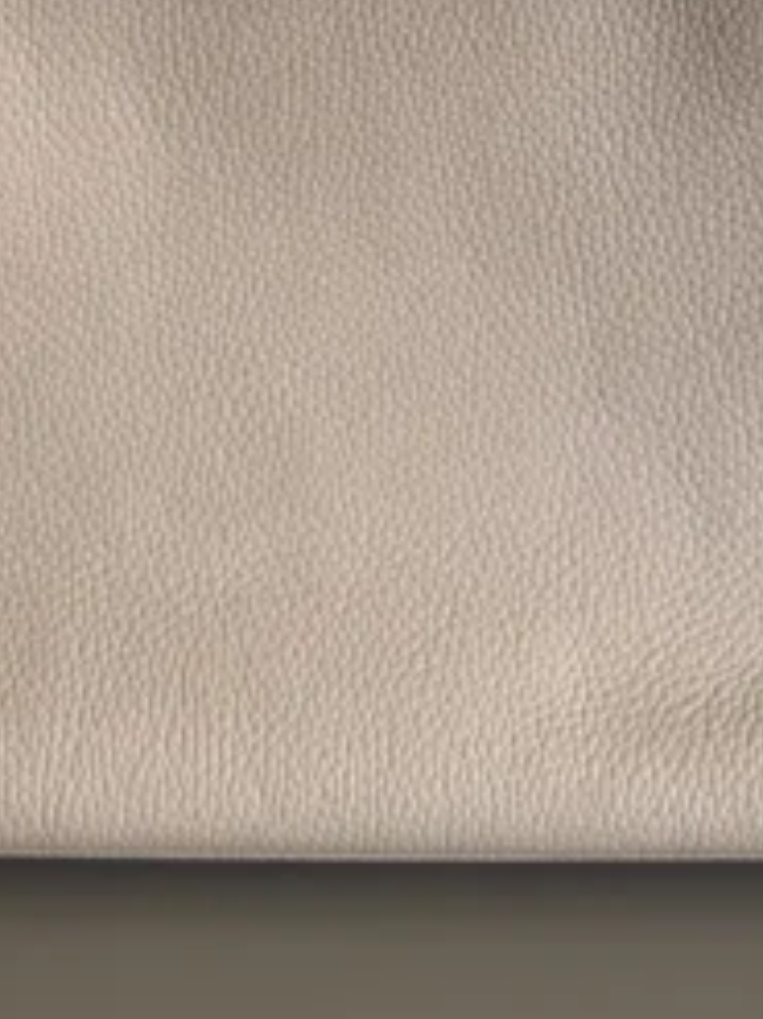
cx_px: 305
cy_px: -243
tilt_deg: -17.9
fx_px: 2059
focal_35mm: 70
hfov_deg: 21.0
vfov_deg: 24.8
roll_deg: -0.6
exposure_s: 1/121
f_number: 1.78
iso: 80
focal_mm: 6.76
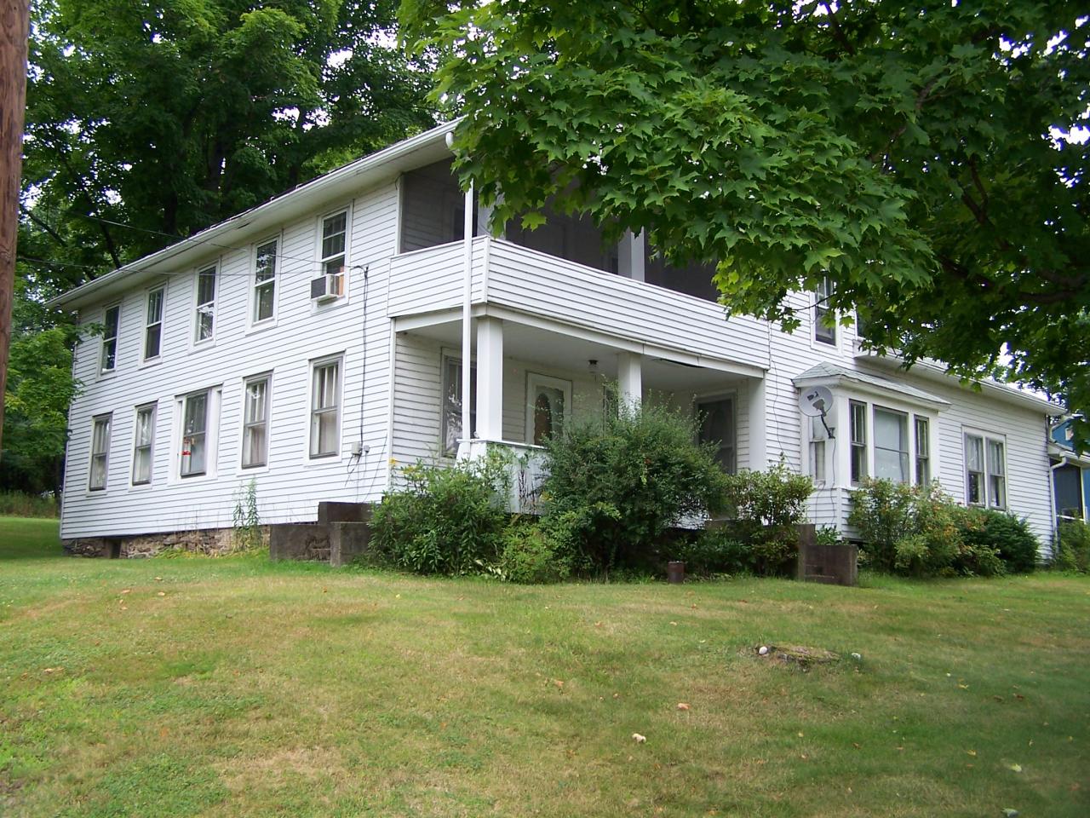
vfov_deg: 37.7
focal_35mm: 38
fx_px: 1197
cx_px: 545
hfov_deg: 49.0
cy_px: 409
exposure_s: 1/250
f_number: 2.8
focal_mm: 6.3
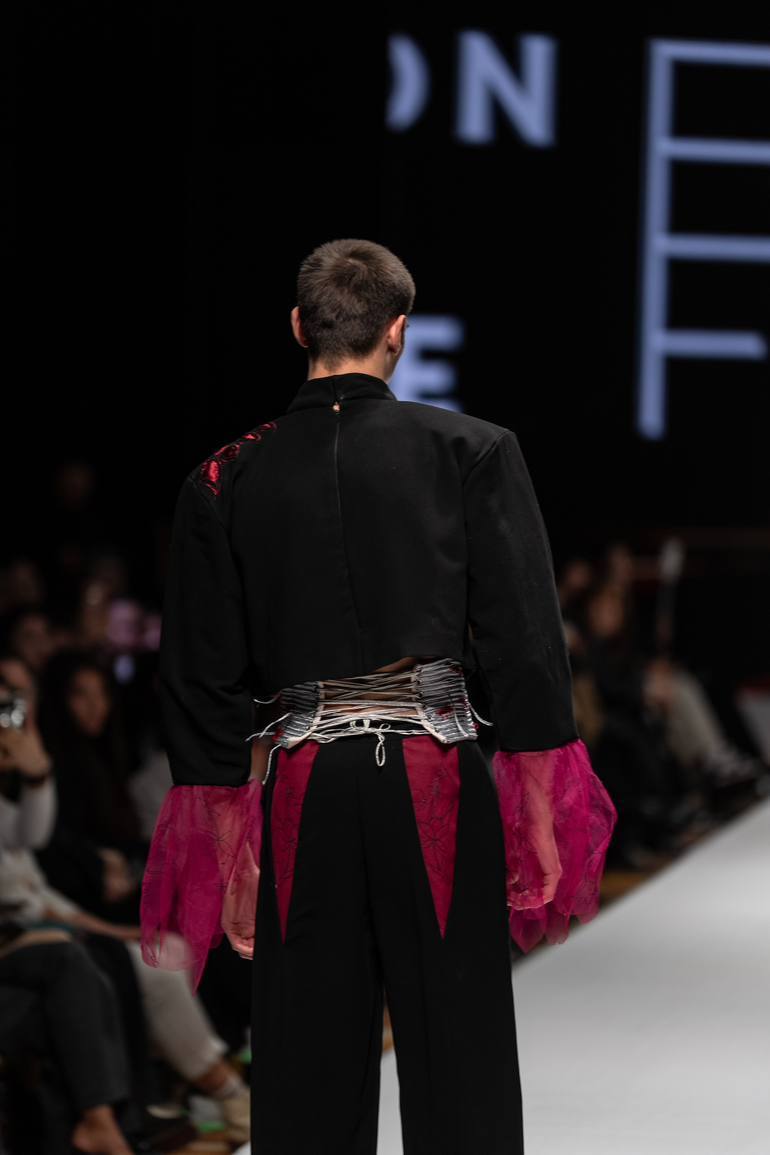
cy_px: 578
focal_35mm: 169
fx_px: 5418
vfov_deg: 12.2
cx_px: 385
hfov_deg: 8.1
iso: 200
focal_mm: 168.9
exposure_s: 1/320
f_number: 2.8
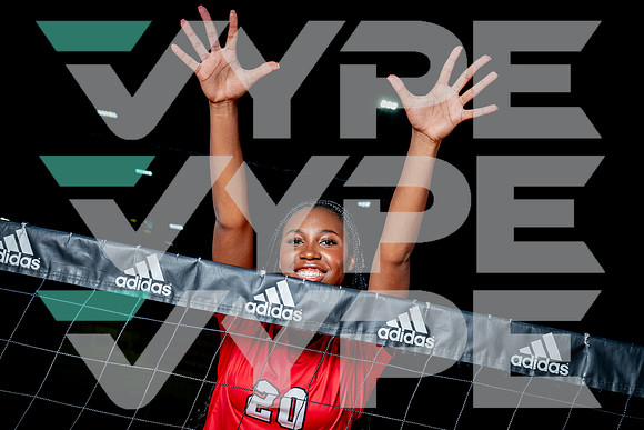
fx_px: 1074
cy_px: 215
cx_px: 322
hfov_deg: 33.4
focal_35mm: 60
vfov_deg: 22.6
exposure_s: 1/250
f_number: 8
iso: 250
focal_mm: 60
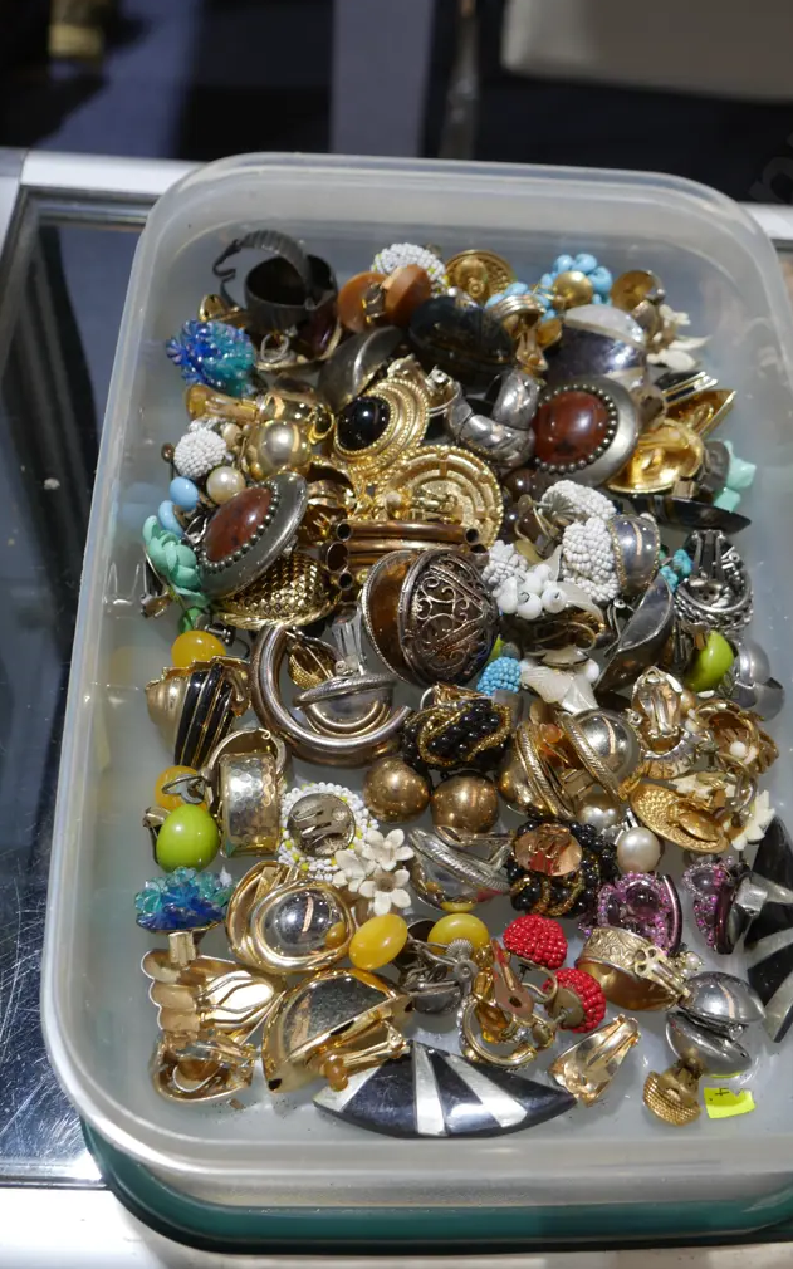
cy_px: 636
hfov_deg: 29.8
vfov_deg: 46.2
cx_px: 448
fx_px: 1487
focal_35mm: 43
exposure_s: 1/60
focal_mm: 20
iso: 250
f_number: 4.4
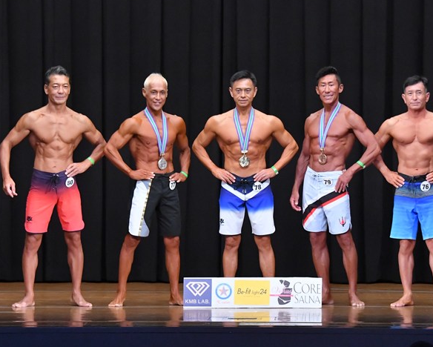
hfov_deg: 9.2
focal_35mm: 209
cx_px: 236
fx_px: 2680
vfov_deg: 7.4
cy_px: 186
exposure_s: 1/400
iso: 8000
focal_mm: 112
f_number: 5.6
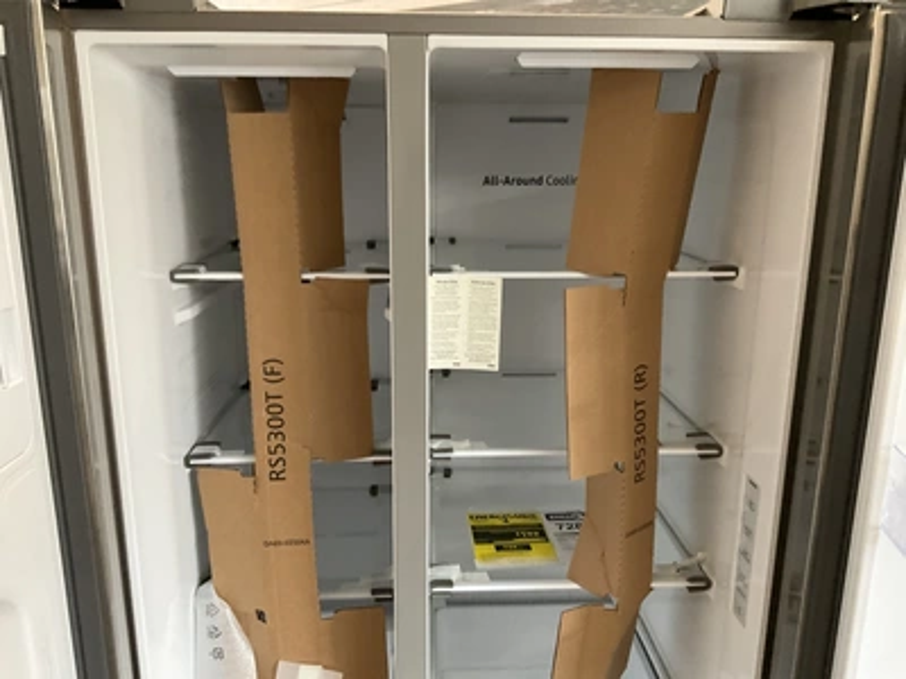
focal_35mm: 29
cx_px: 453
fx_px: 759
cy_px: 340
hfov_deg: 61.7
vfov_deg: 48.2
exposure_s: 1/60
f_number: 1.8
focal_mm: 3
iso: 250
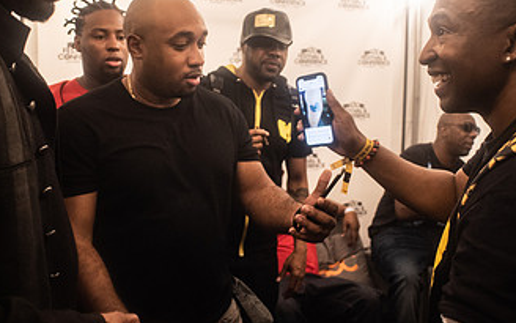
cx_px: 260
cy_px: 113
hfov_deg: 54.0
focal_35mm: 36
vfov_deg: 35.1
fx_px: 506
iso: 1600
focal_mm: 20
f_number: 3.5
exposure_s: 1/100
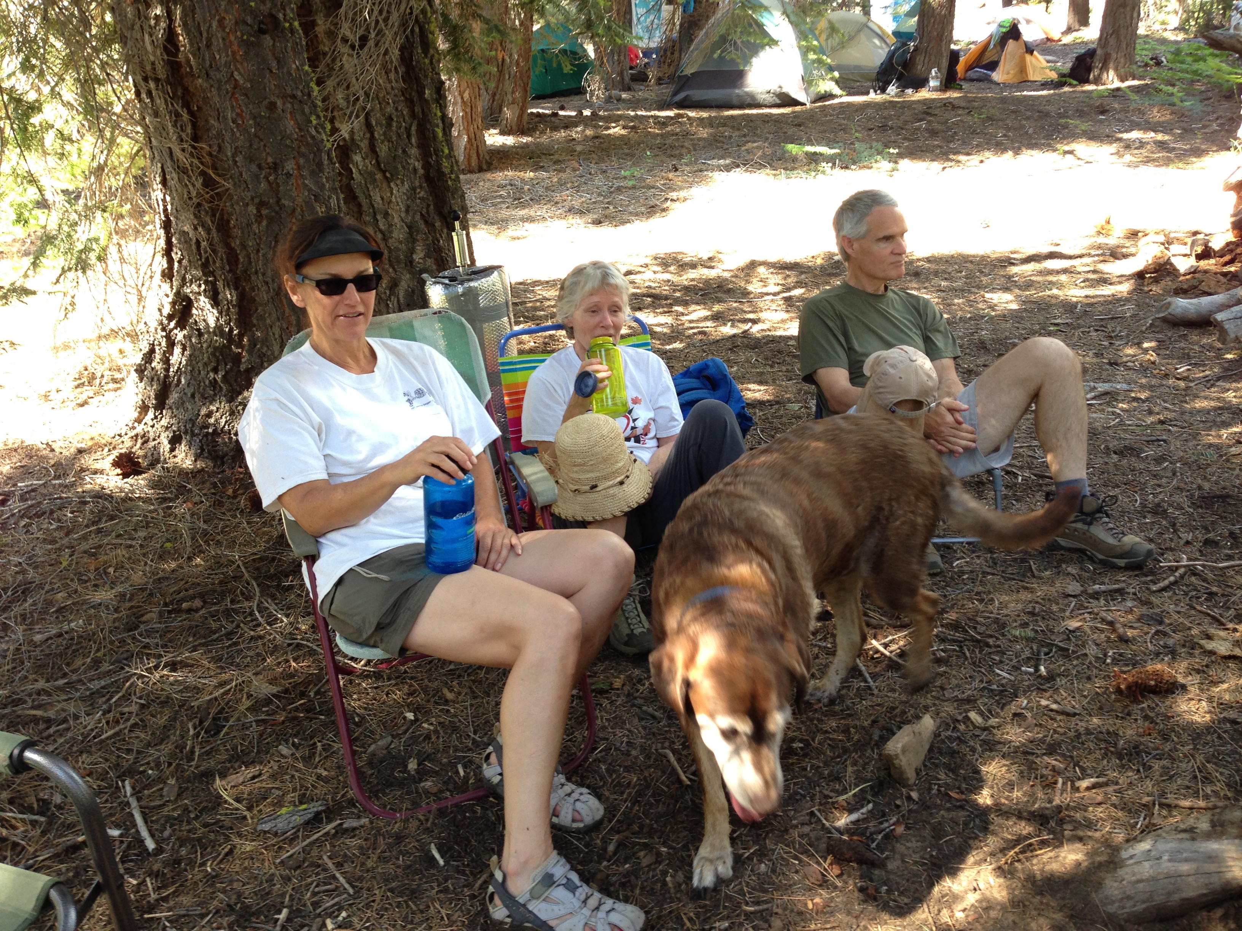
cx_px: 621
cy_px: 466
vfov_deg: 42.9
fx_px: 1184
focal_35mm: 33
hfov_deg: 55.4
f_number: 2.4
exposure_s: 1/40
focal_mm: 4.13
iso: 64
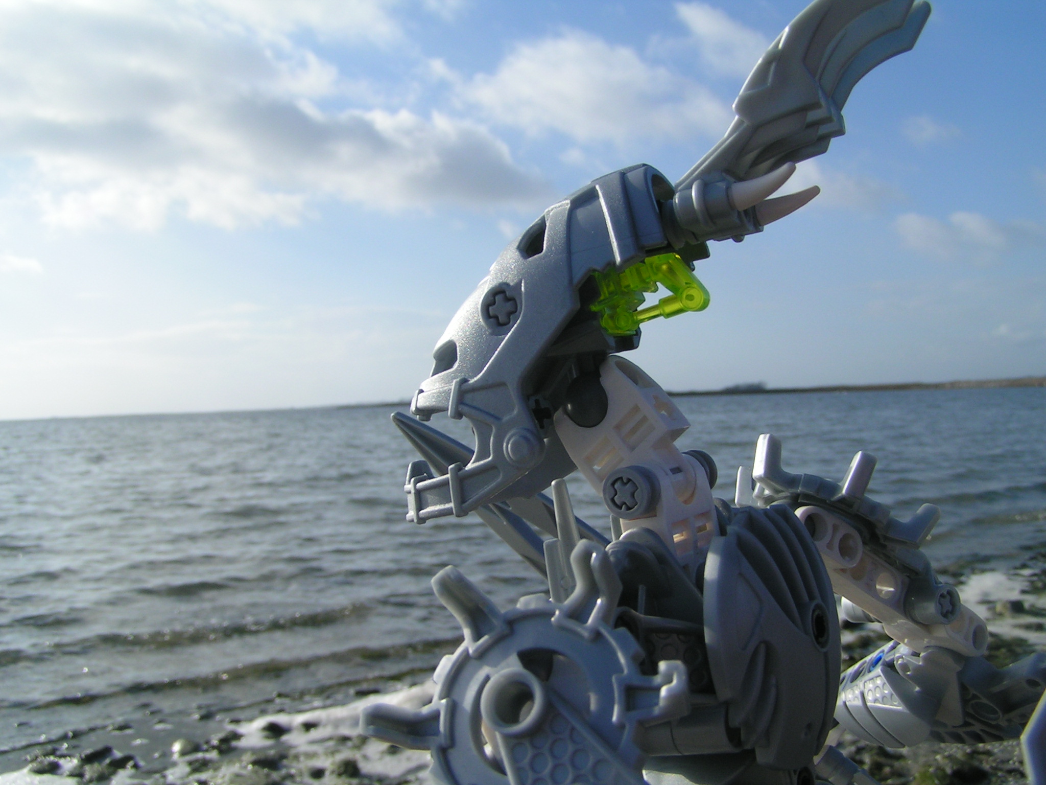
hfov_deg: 49.0
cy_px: 392
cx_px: 523
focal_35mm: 38
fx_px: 1148
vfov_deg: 37.7
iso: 50
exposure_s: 1/640
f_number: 5.6
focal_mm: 5.8
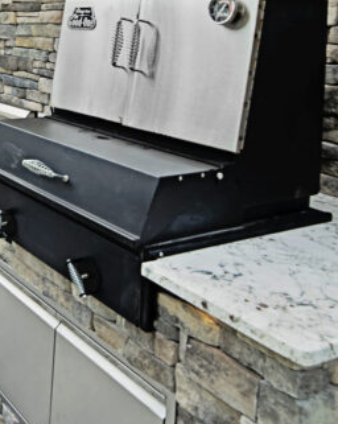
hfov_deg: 27.6
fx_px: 526
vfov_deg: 40.4
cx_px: -135
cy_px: 40
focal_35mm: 42
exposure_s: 1/200
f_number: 10
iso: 320
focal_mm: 14
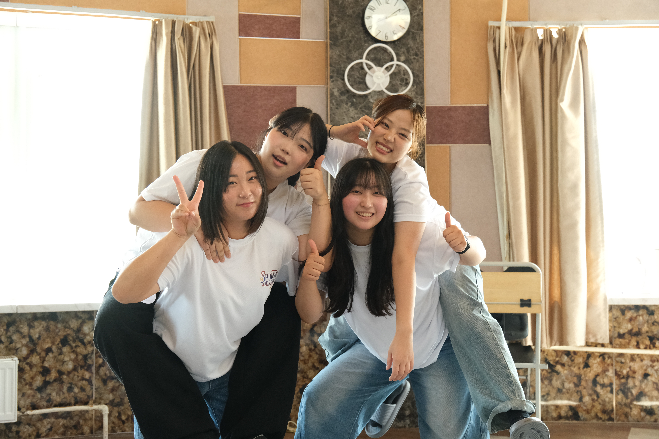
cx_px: 330
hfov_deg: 45.4
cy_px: 220
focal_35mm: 43
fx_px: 787
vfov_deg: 31.2
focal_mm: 28.4
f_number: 2.8
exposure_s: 1/250
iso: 2000
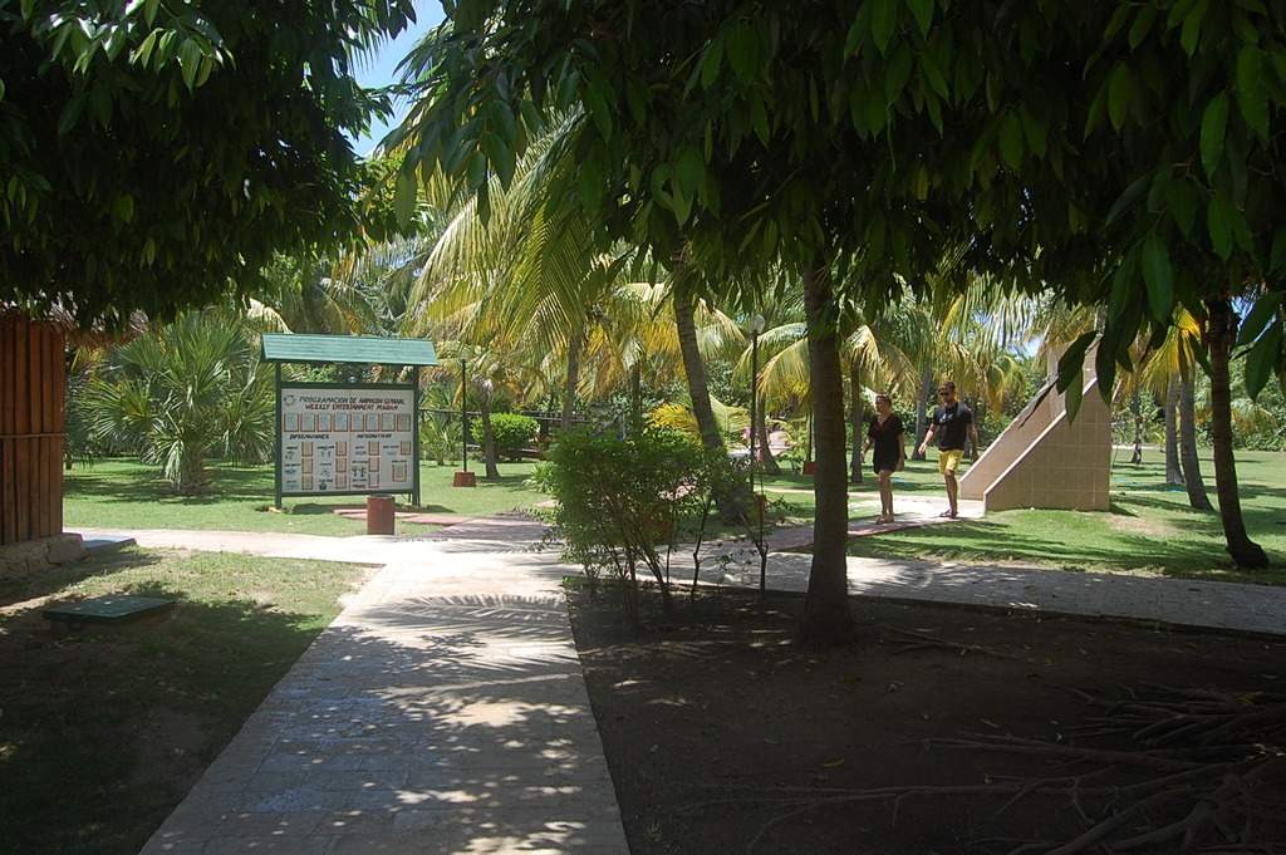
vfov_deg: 47.9
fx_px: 964
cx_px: 643
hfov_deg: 67.4
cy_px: 428
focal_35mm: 27
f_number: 8
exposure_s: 1/250
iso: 200
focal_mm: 18
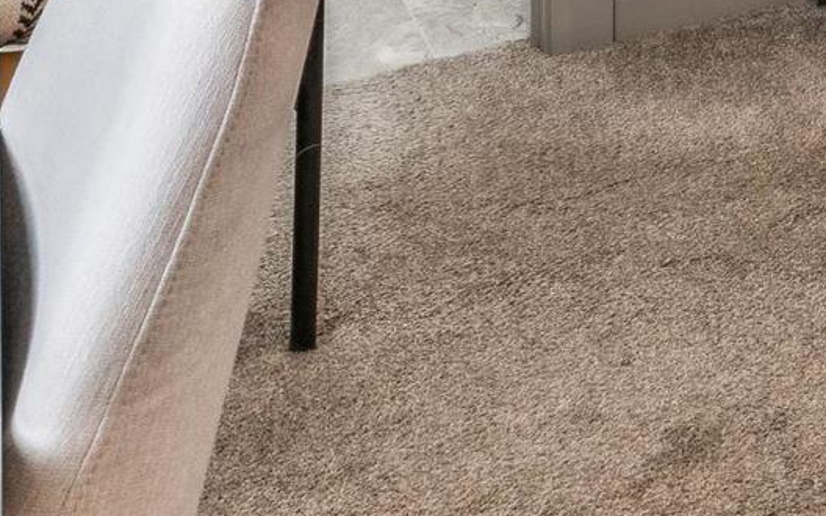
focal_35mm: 92
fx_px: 2070
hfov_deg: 16.2
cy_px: -747
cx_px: 1749
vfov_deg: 11.5
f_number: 13
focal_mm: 15.5
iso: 400
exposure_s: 1/8
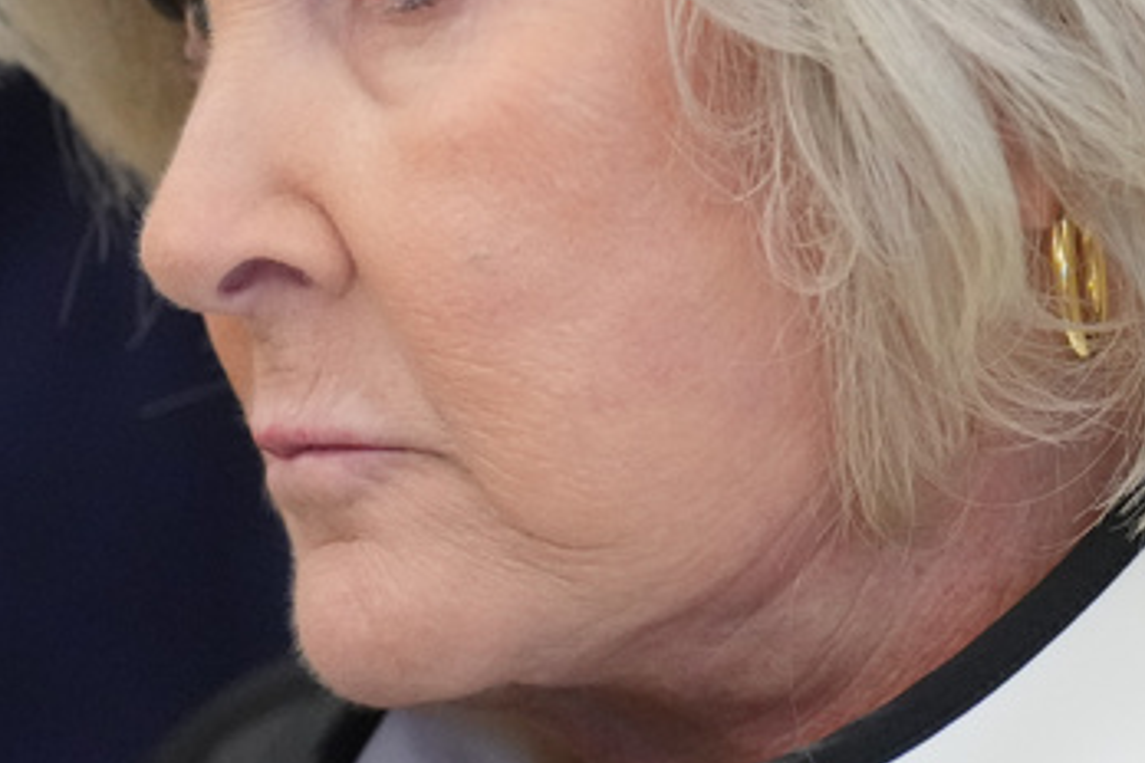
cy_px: 174
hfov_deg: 2.3
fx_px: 28050
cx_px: 625
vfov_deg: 1.6
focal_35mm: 882
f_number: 2.8
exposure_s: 1/320
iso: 5000
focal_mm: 200
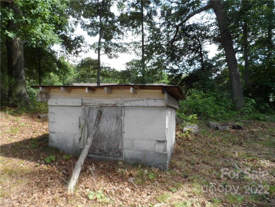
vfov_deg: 56.8
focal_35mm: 24
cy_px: 104
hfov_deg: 71.6
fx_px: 191
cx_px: 138
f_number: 3.2
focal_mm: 4
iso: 80
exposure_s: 1/180
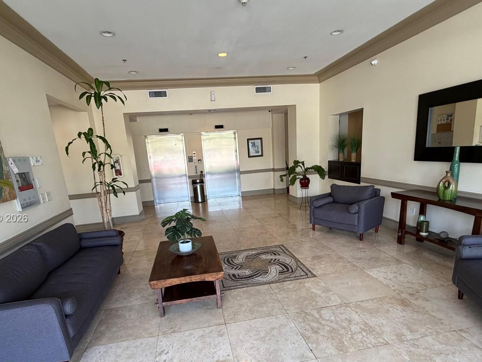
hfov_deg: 81.7
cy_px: 219
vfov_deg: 65.3
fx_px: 278
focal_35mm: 20
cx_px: 238
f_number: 2.2
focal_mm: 2.22
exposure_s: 1/120
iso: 250
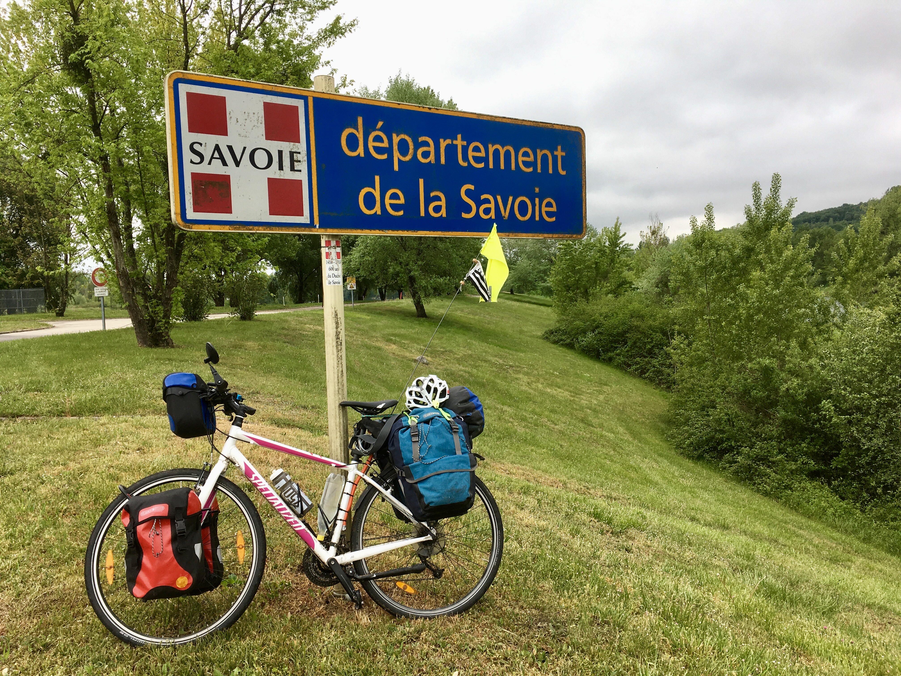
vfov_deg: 48.2
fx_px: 755
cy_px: 338
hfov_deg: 61.7
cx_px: 450
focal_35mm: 29
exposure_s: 1/349
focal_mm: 4.15
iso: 25
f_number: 2.2
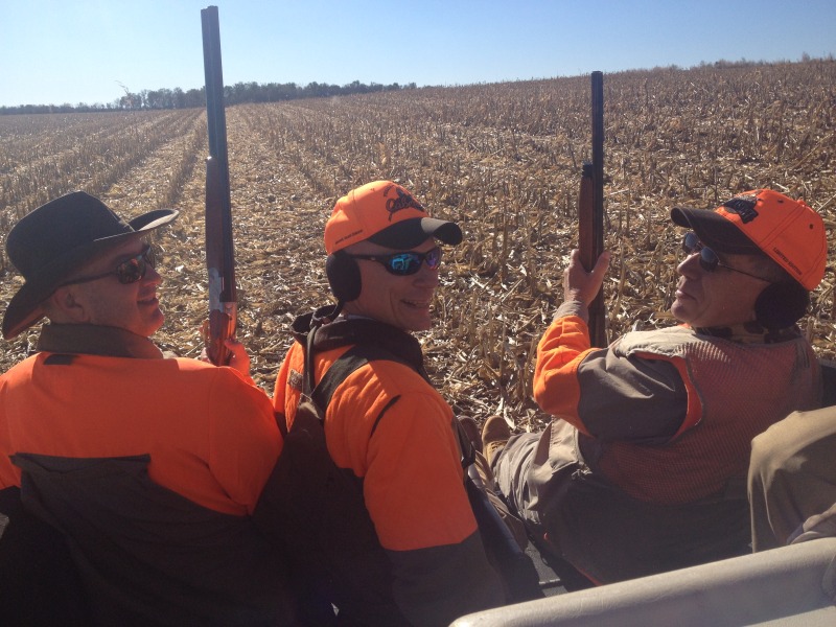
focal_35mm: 35
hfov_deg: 52.6
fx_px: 845
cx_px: 418
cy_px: 314
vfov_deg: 40.7
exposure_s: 1/2304
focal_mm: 4.28
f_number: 2.4
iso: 50
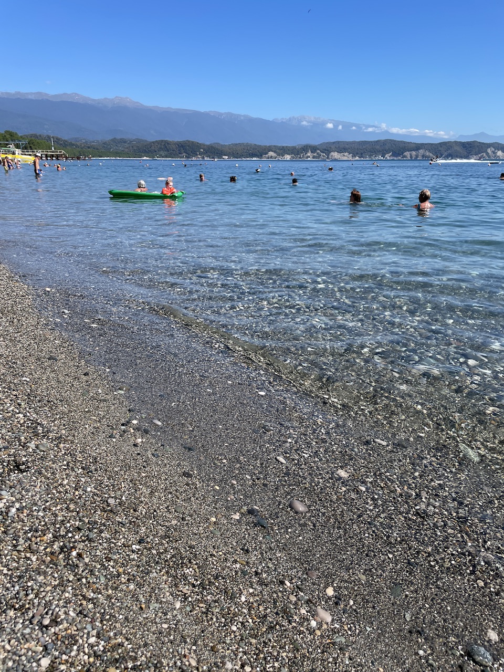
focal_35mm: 26
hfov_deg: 53.1
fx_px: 505
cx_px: 252
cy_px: 336
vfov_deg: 67.3
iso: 32
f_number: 1.6
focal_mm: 4.2
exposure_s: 1/2882
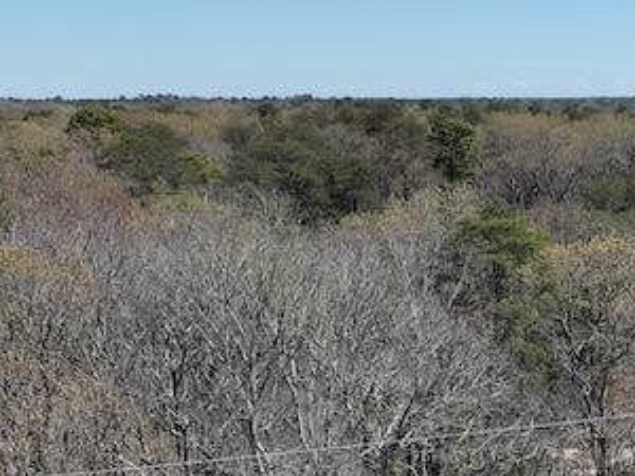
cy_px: 559
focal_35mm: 82
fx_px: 1504
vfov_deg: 17.2
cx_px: 762
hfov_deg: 22.0
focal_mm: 12.29
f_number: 2.8
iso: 120
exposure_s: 1/2000
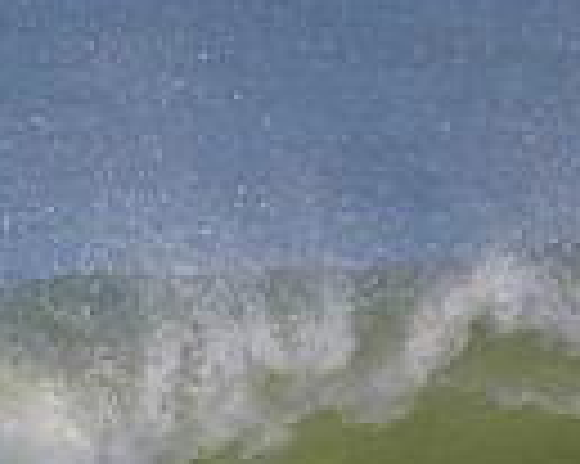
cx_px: -153
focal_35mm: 3388
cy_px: 791
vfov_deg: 0.5
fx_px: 58114
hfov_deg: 0.6
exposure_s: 1/2000
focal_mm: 800
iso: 1100
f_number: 11
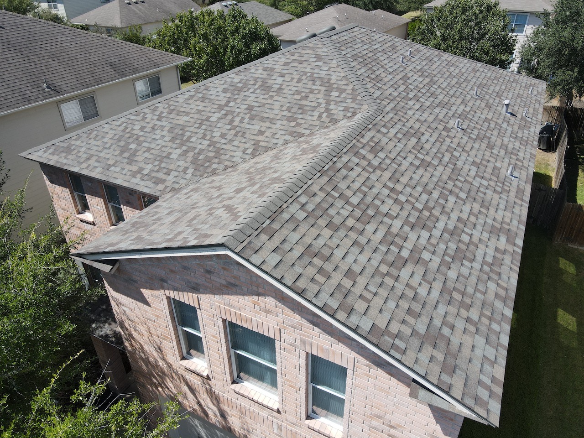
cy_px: 219
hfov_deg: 71.6
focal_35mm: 24
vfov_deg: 56.8
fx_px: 405
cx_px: 292
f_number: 2.8
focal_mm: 4.5
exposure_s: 1/500
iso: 100
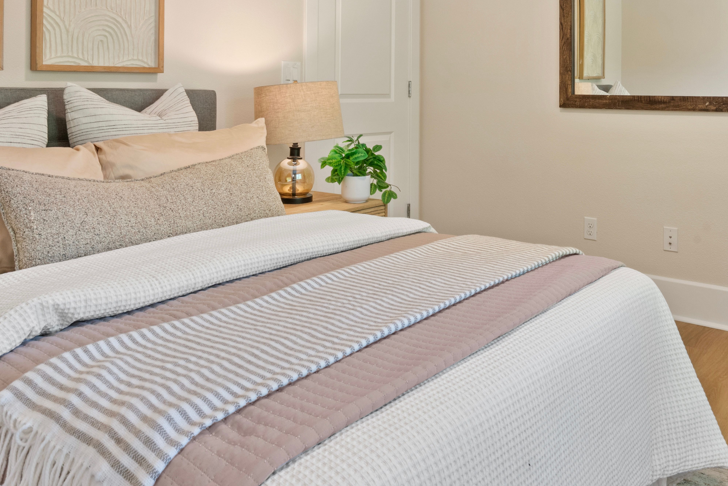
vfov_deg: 39.5
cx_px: 432
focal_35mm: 32
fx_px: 647
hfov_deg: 58.3
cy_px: 95
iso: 400
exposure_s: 1/3
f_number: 16
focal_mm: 16
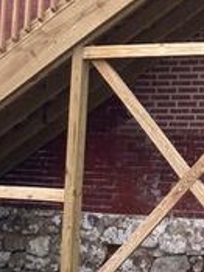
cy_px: -19
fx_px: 842
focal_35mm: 107
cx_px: 288
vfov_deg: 17.8
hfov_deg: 13.2
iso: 20
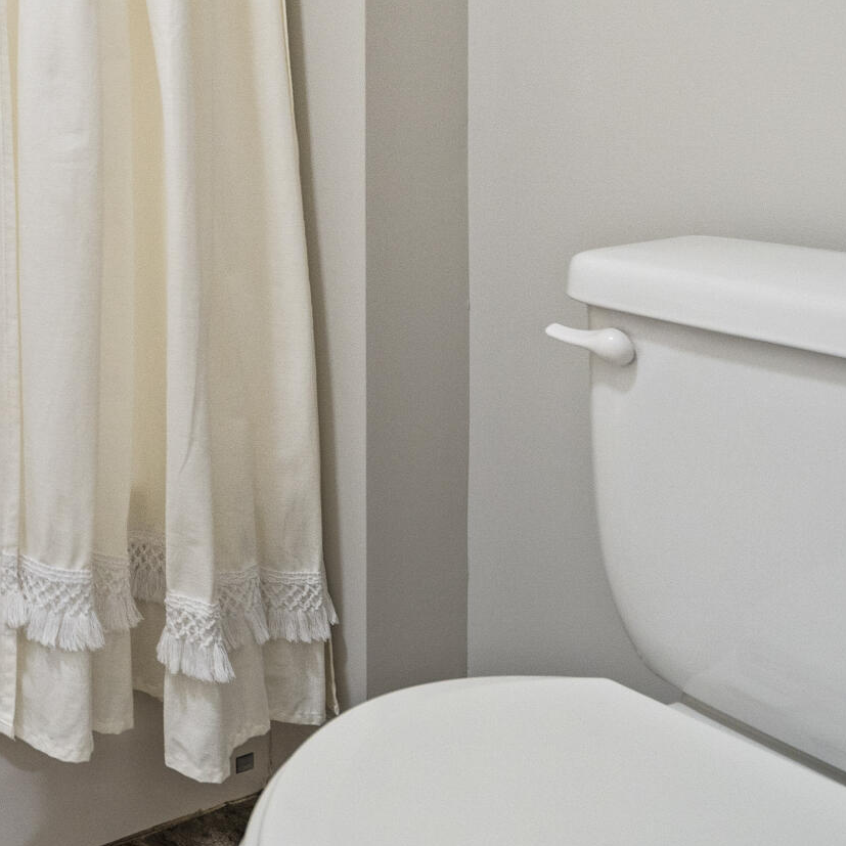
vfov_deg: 40.8
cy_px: 55
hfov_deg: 34.3
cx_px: -210
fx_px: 1023
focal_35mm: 37
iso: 1000
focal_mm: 12
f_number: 3.5
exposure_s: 1/15
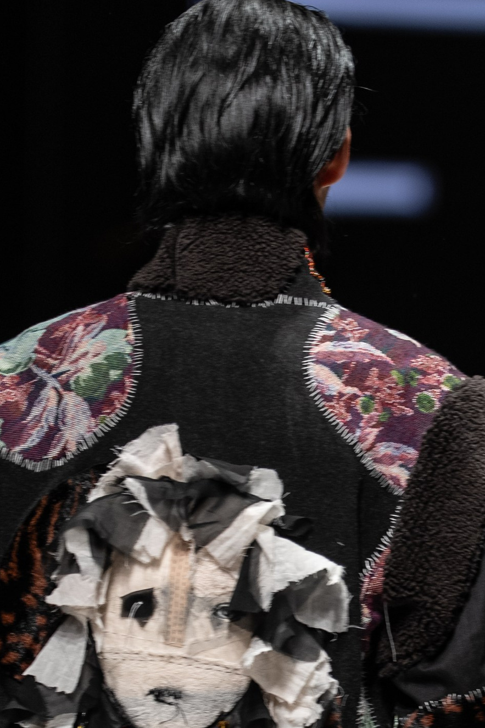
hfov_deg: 3.0
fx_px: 9277
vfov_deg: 4.5
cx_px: 323
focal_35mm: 459
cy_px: 502
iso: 200
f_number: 2.8
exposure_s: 1/400
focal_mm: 158.4
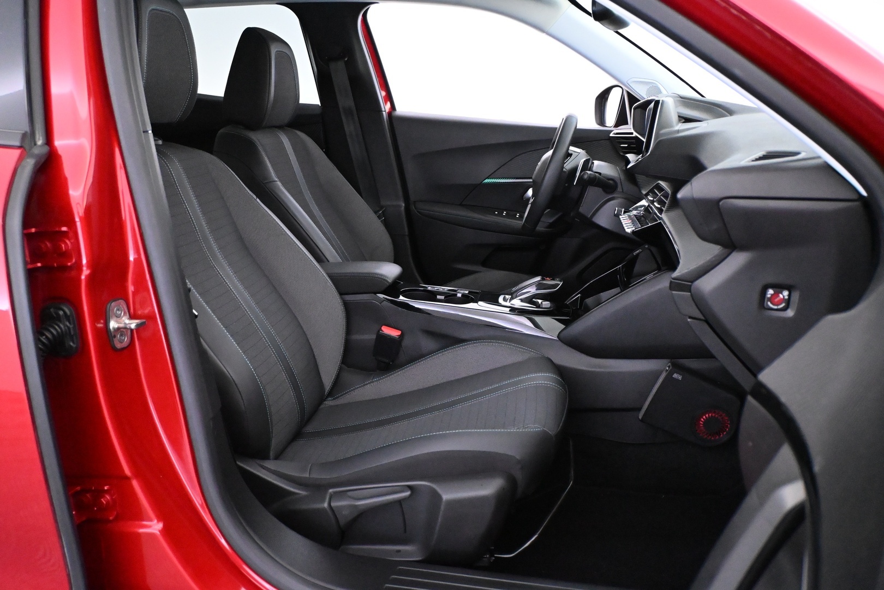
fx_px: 737
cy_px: 295
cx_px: 442
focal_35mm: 30
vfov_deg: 43.6
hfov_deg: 61.9
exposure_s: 1/60
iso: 8000
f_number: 3.8
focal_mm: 20
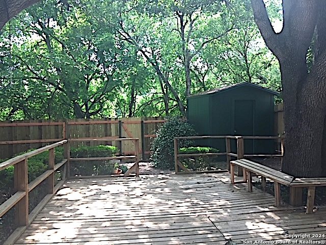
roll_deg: -0.7
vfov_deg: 48.2
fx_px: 273
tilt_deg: -4.2
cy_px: 122
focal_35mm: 29
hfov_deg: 61.7
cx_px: 163
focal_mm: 4.15
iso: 32
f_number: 2.2
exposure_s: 1/120
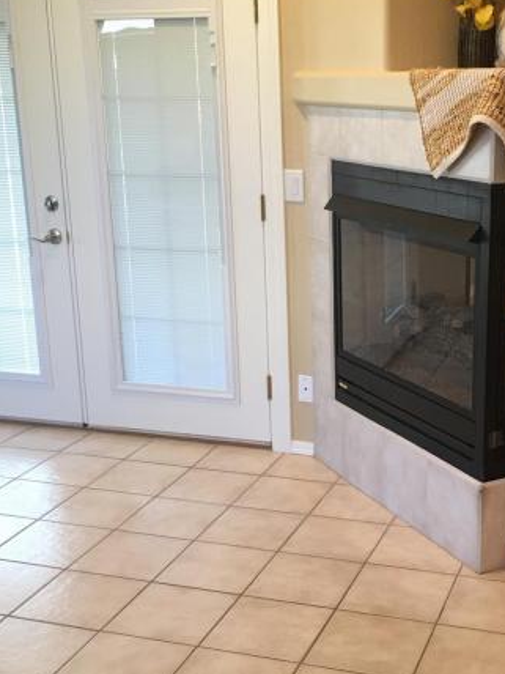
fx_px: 1011
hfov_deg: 27.8
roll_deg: +0.3
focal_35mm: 52
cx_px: 349
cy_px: 357
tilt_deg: -16.2
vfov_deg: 36.8
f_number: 2.2
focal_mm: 4.15
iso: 40
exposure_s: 1/15
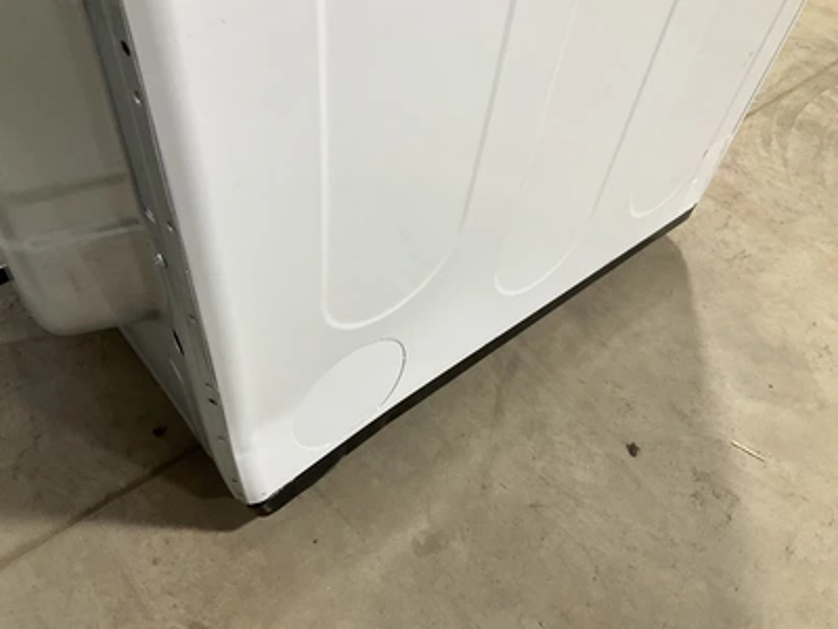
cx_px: 419
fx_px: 702
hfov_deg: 61.7
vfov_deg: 48.2
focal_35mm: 29
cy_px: 314
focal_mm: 3
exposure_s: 1/60
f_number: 1.8
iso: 125
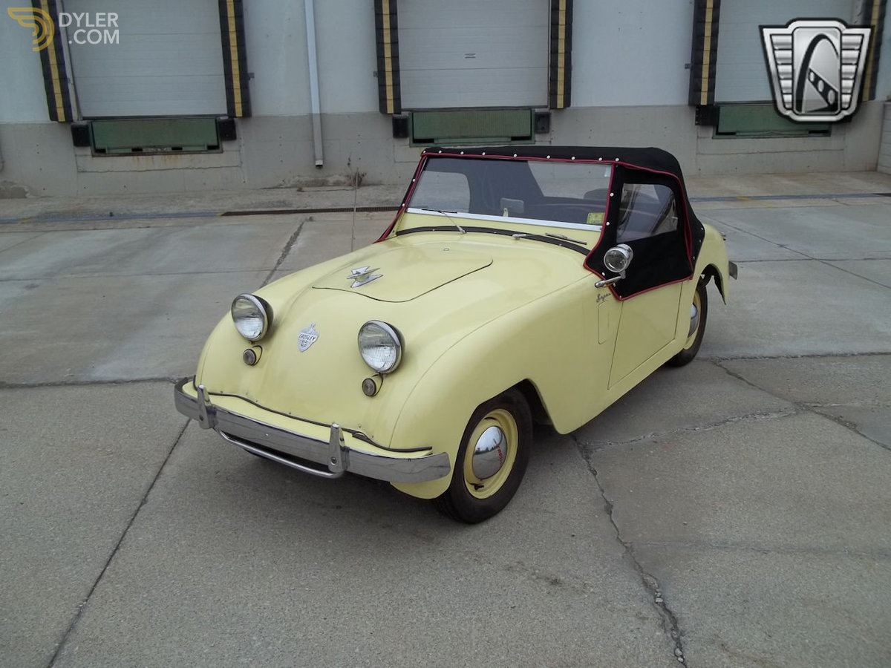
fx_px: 824
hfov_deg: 56.8
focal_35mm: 32
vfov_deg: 44.2
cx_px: 446
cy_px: 334
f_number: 8.8
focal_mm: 5.7
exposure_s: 1/125
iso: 64
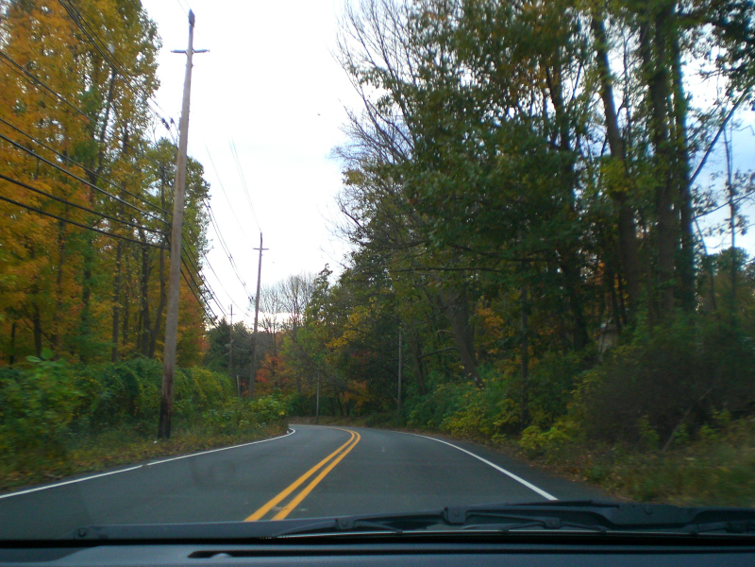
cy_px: 284
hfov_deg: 49.0
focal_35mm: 38
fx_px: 829
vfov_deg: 37.7
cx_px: 378
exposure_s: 1/100
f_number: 3.1
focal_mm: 6.3
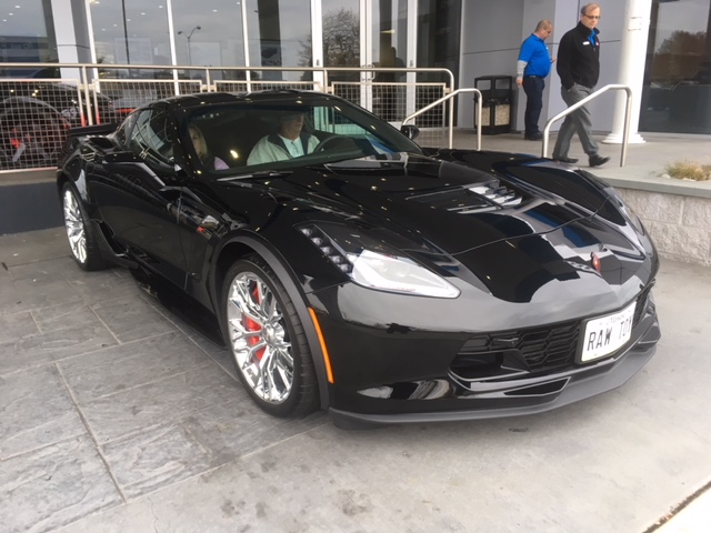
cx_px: 356
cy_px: 266
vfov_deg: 48.2
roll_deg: +1.7
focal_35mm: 29
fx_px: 596
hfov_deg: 61.7
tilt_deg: -13.3
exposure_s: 1/40
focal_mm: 4.15
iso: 25
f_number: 2.2
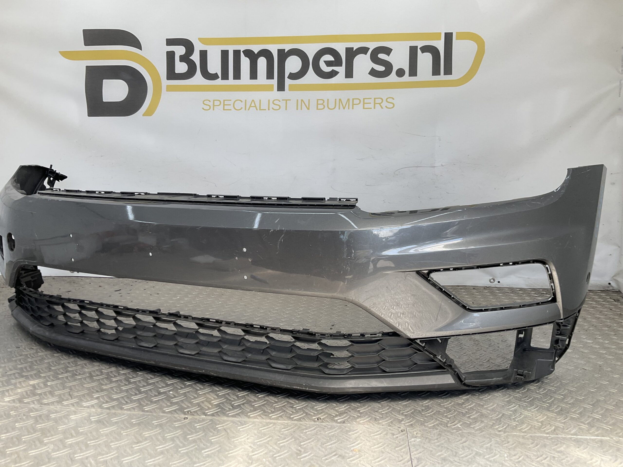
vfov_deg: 48.2
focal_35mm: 29
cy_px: 234
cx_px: 312
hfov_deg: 61.7
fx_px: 522
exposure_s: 1/245
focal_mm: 3
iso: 16
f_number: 1.8
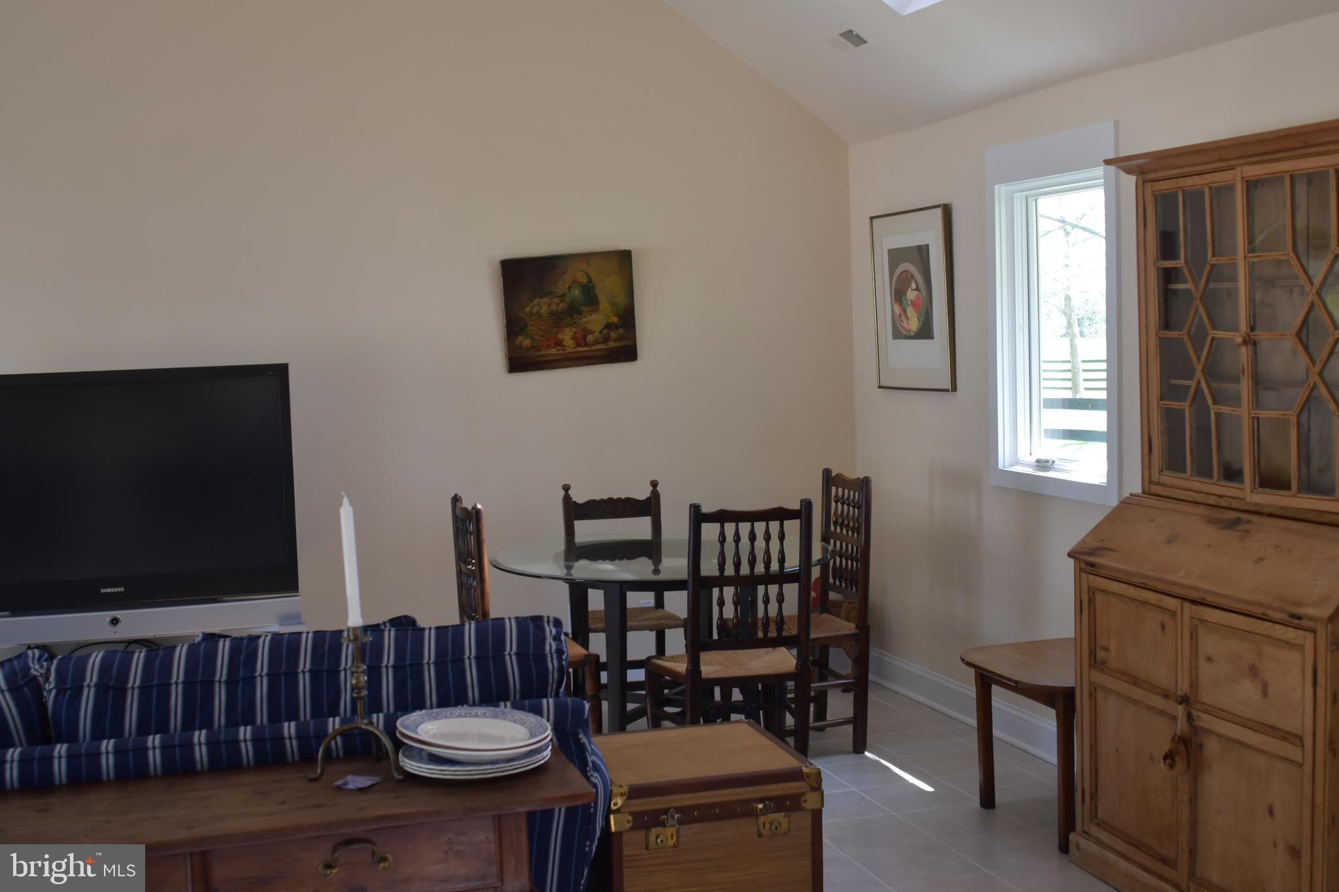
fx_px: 1562
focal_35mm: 42
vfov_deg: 31.9
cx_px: 670
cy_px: 446
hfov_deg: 46.4
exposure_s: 1/125
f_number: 3.5
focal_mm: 28
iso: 400
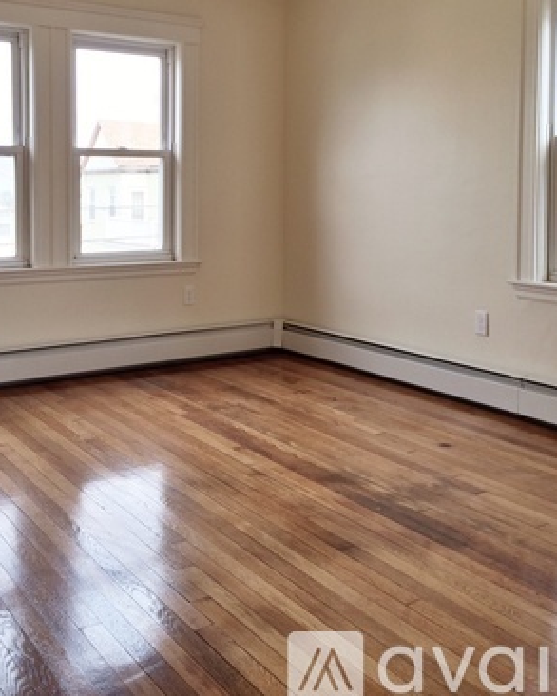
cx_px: 239
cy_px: 232
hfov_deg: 37.3
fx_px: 824
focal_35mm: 40
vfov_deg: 45.1
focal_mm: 4.12
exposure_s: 1/120
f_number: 2.2
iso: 40
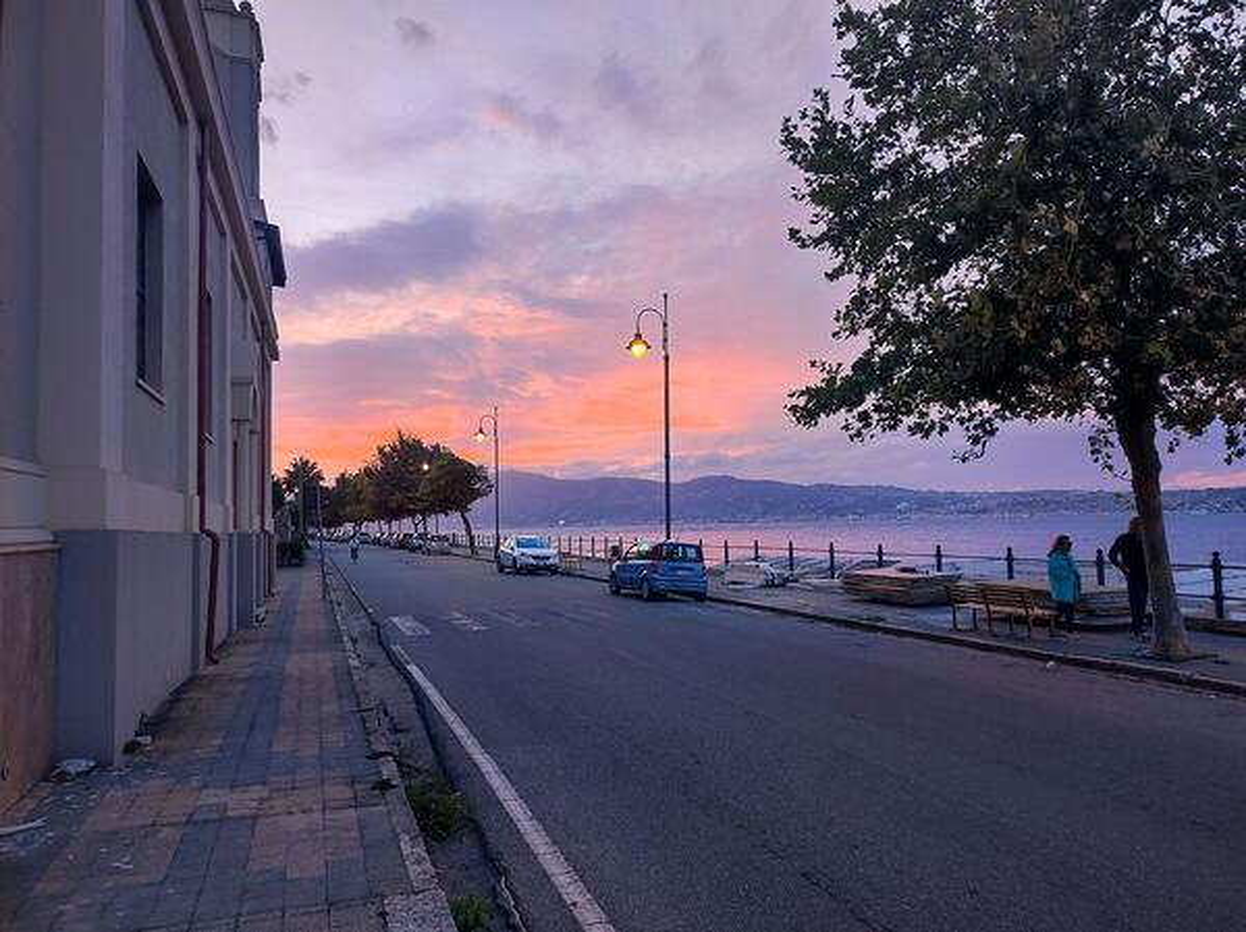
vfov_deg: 54.8
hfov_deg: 69.4
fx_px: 899
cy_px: 466
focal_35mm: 25
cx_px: 623
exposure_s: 1/100
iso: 490
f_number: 1.79
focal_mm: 4.7
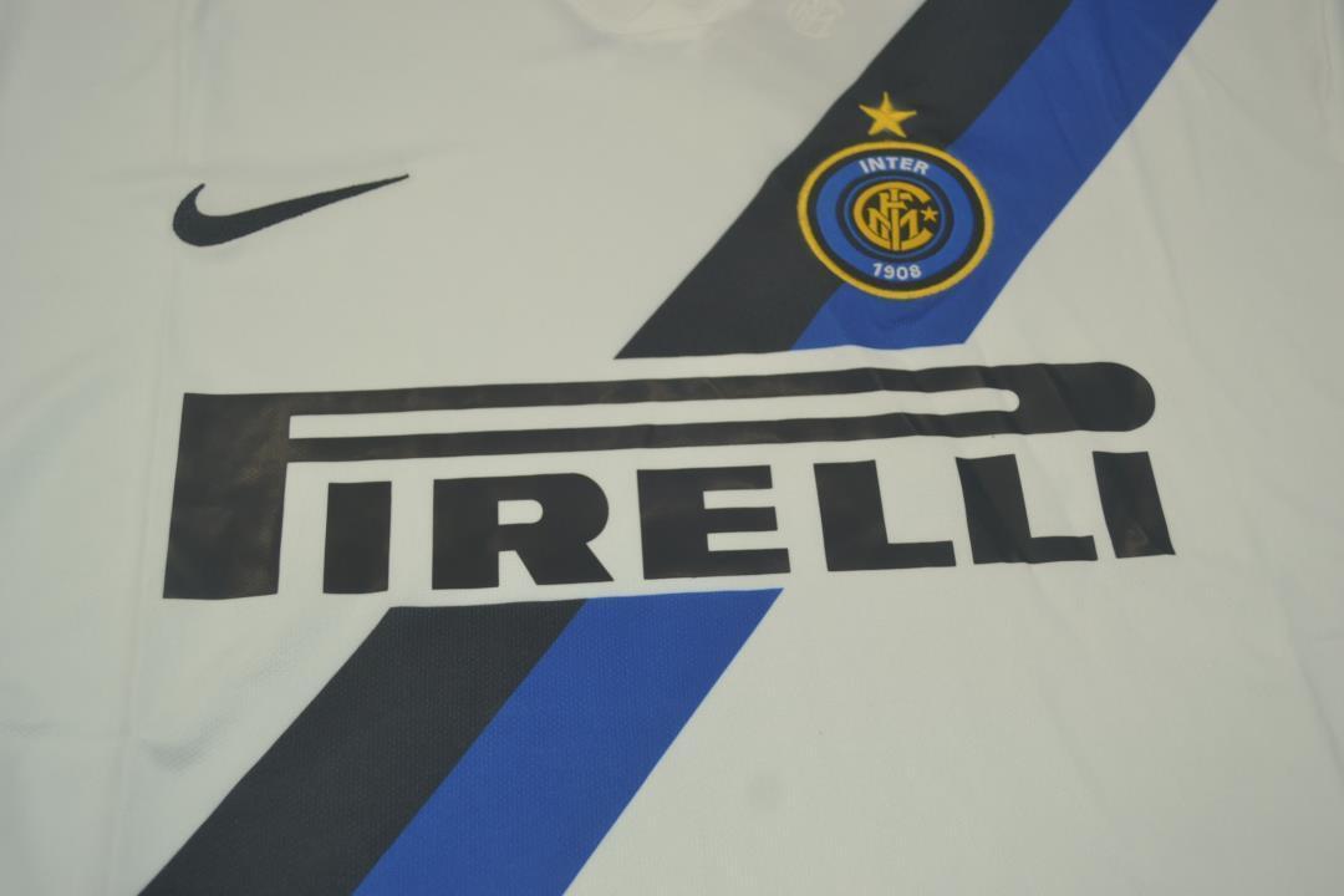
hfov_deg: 53.1
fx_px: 1344
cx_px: 672
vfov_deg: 36.9
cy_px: 448
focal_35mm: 36
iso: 200
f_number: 4
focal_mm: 24
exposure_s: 1/200
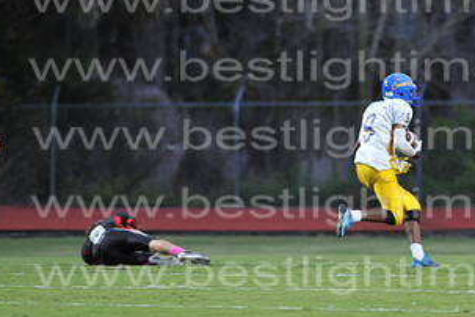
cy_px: 173
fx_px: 7573
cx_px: 389
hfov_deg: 3.6
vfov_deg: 2.4
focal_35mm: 574
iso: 3200
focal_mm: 300
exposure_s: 1/250
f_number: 4
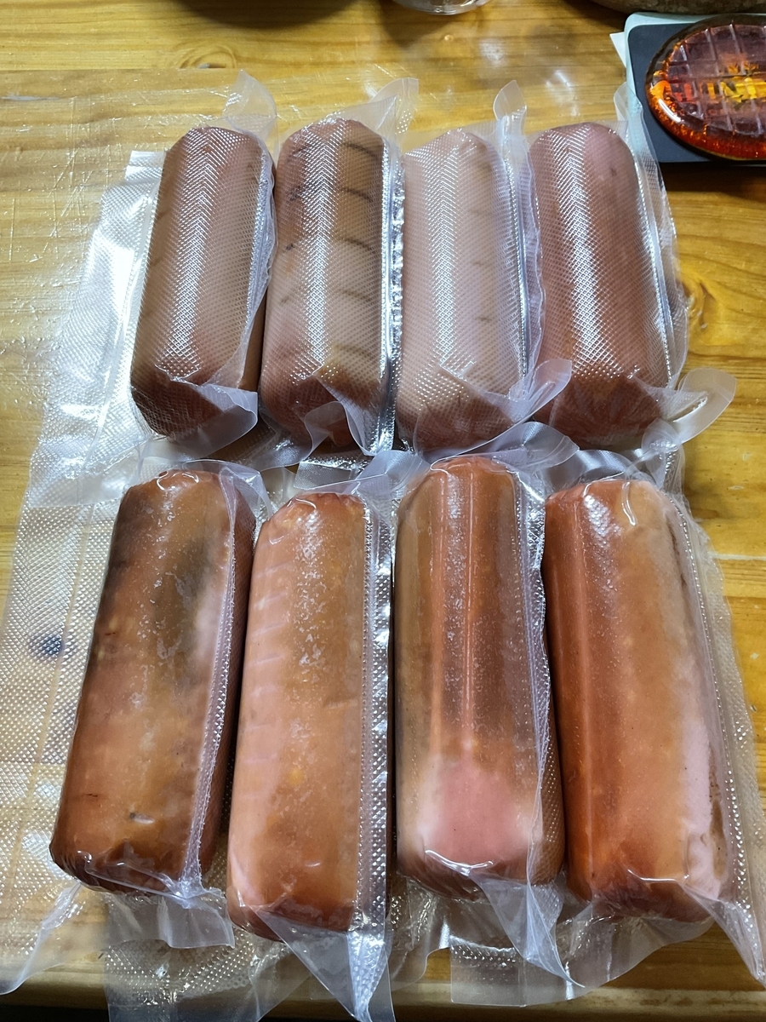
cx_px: 383
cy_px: 511
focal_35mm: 29
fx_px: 856
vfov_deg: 61.7
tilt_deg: -65.7
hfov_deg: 48.2
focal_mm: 3
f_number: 1.8
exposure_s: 1/33
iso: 200
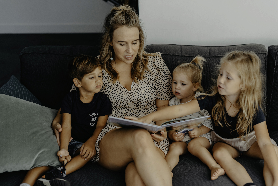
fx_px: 386
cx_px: 139
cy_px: 93
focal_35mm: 50
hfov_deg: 39.6
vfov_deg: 27.0
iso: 500
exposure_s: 1/250
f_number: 2.8
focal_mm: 50
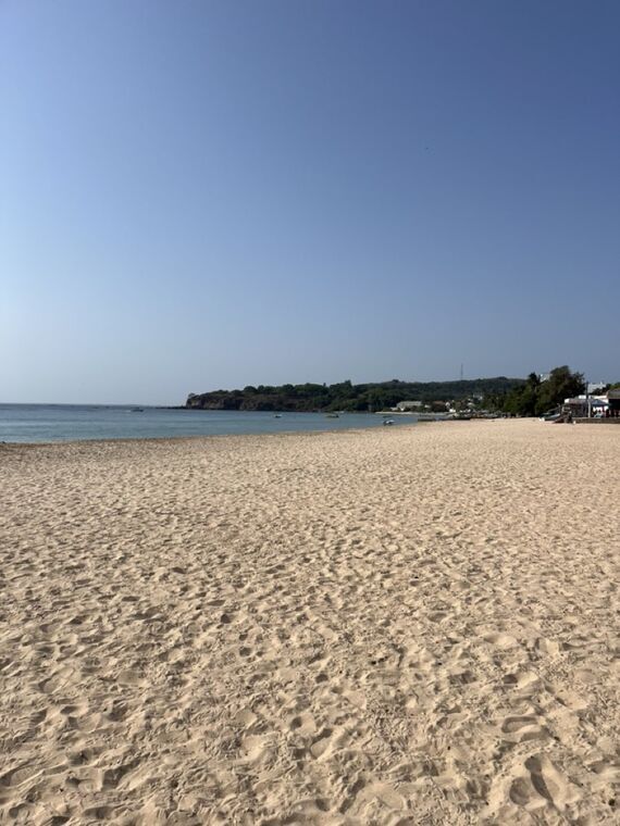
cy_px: 413
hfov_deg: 53.1
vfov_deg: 67.3
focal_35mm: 26
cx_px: 310
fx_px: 621
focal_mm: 5.1
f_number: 1.6
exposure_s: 1/8403
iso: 50
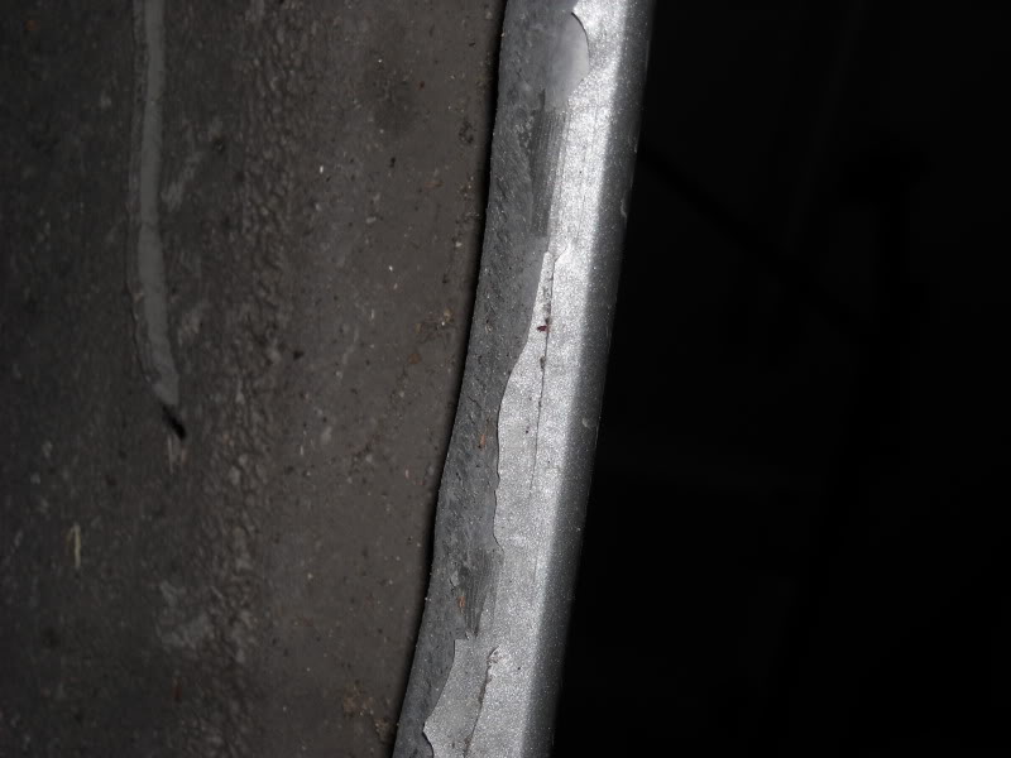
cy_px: 379
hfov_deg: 25.7
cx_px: 506
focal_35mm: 76
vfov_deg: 19.4
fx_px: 2220
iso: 64
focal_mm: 12.3
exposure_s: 1/125
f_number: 7.7
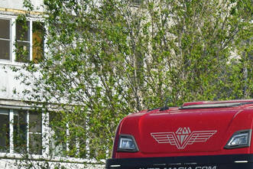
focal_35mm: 299
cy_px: 206
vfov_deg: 4.6
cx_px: 404
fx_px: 2101
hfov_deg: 6.8
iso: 200
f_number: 6.3
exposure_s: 1/1000
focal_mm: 55
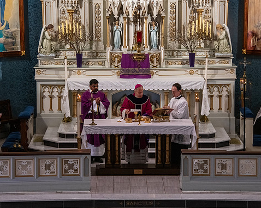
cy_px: 104
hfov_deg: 13.9
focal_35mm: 139
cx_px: 134
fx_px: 1073
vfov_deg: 11.1
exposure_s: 1/80
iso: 4000
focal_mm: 122
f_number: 11
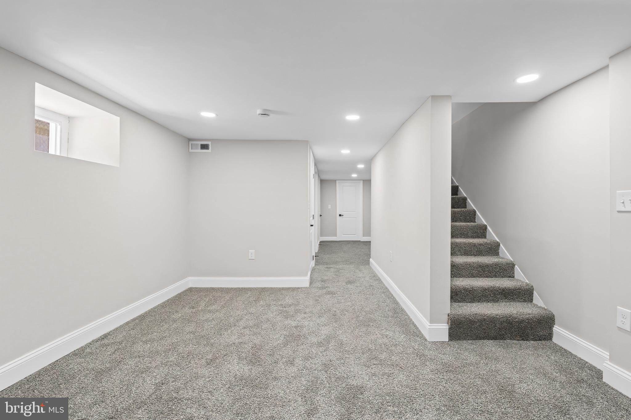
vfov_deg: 73.7
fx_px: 280
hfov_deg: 96.8
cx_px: 316
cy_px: 210
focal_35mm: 16
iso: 4000
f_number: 8
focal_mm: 16
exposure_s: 1/20
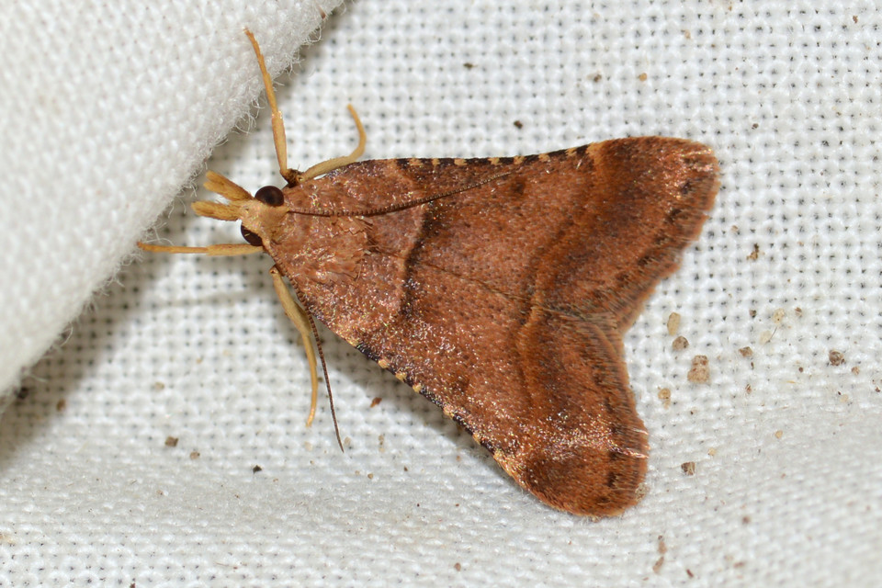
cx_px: 441
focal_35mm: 150
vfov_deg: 9.1
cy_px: 294
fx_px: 3675
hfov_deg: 13.7
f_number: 18
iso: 100
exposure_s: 1/200
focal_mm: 100
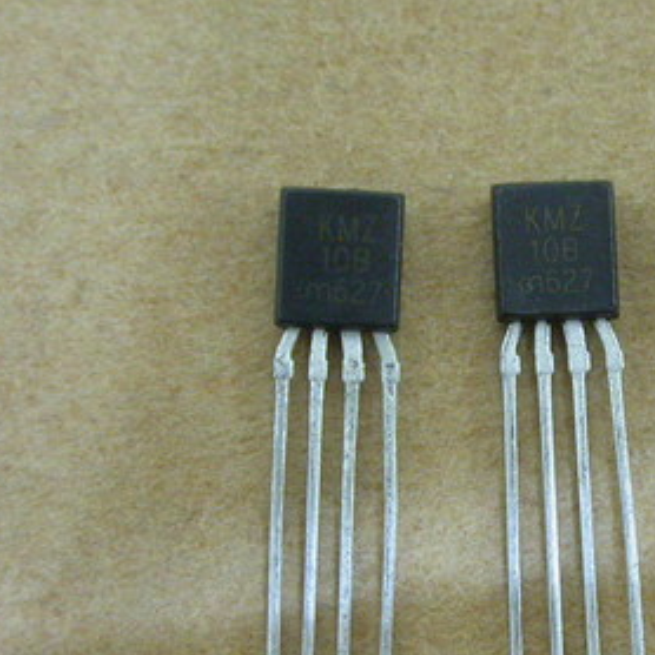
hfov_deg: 14.0
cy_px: 383
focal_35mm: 124
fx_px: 2655
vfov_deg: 14.1
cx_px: 556
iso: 400
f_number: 3.5
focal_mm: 16.2
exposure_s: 1/4
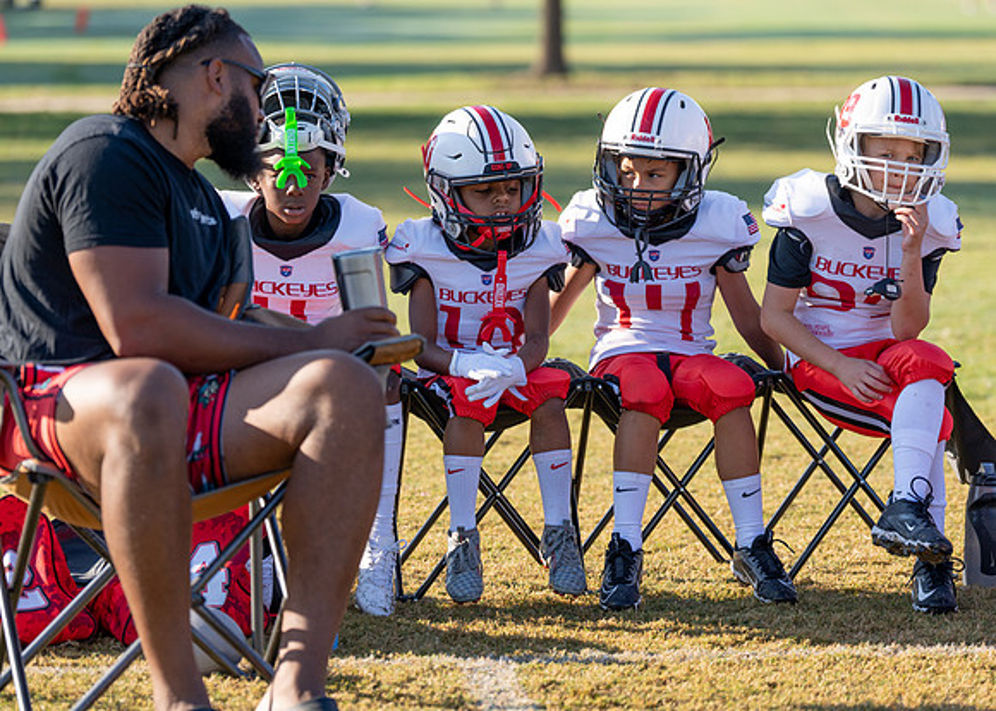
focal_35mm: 156
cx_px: 532
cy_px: 310
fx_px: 4420
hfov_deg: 12.9
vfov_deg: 9.2
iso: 100
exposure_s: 1/640
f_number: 2.8
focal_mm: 126
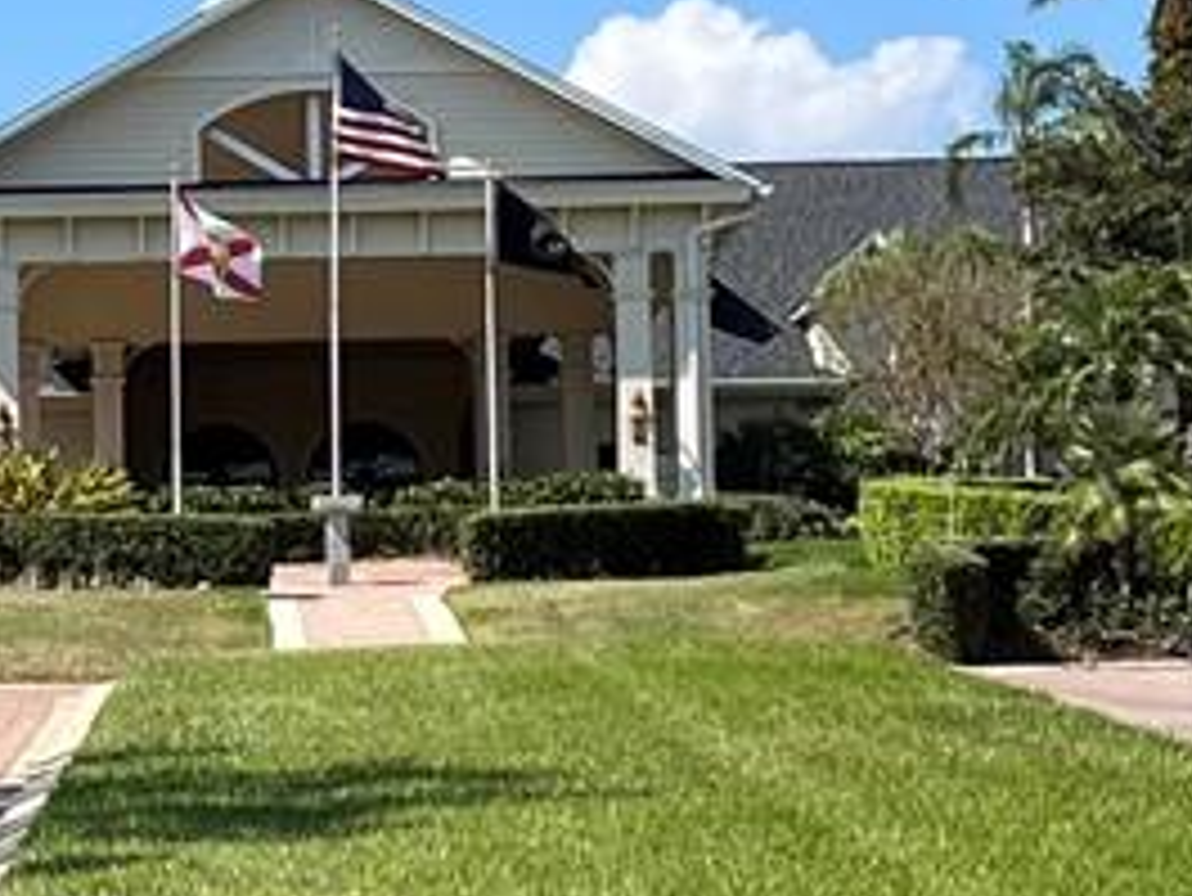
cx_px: 198
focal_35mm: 157
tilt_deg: +4.9
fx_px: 5409
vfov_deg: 9.5
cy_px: 360
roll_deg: +0.3
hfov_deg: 12.5
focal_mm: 5.1
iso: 50
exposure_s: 1/3135
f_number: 1.6
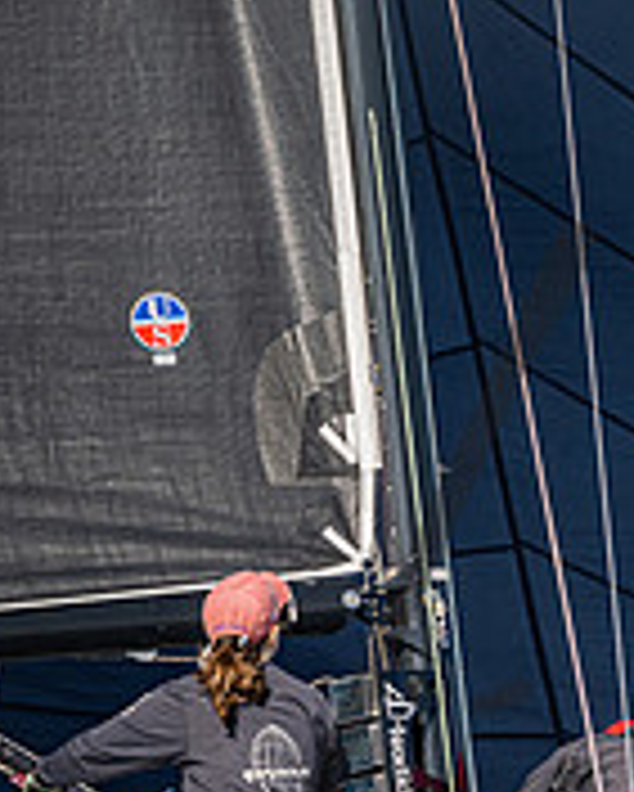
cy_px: 867
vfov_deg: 2.5
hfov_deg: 2.0
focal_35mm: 765
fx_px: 17928
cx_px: 1260
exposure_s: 1/2000
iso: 400
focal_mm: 240
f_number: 5
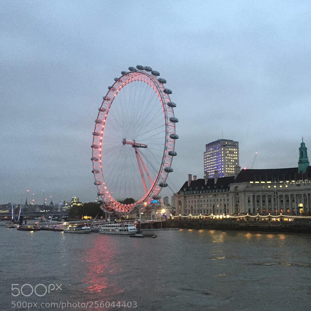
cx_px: 213
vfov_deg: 46.0
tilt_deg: +8.4
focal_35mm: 36
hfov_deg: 45.2
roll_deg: +0.5
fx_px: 366
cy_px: 162
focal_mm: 4.15
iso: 250
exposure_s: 1/17
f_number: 2.2
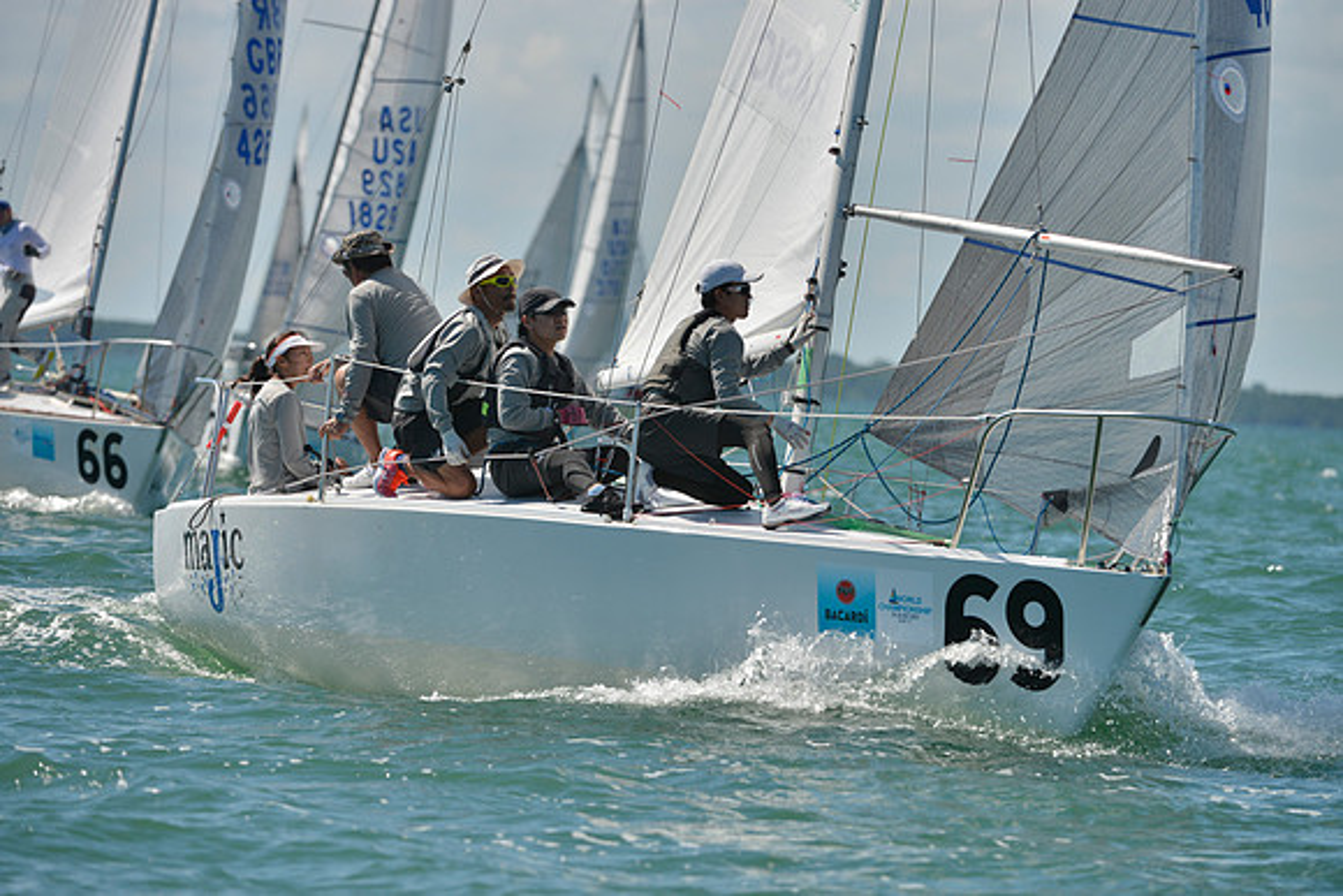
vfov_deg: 4.7
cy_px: 448
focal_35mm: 290
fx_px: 10821
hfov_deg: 7.1
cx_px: 672
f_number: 6.3
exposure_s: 1/1250
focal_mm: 290
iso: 200
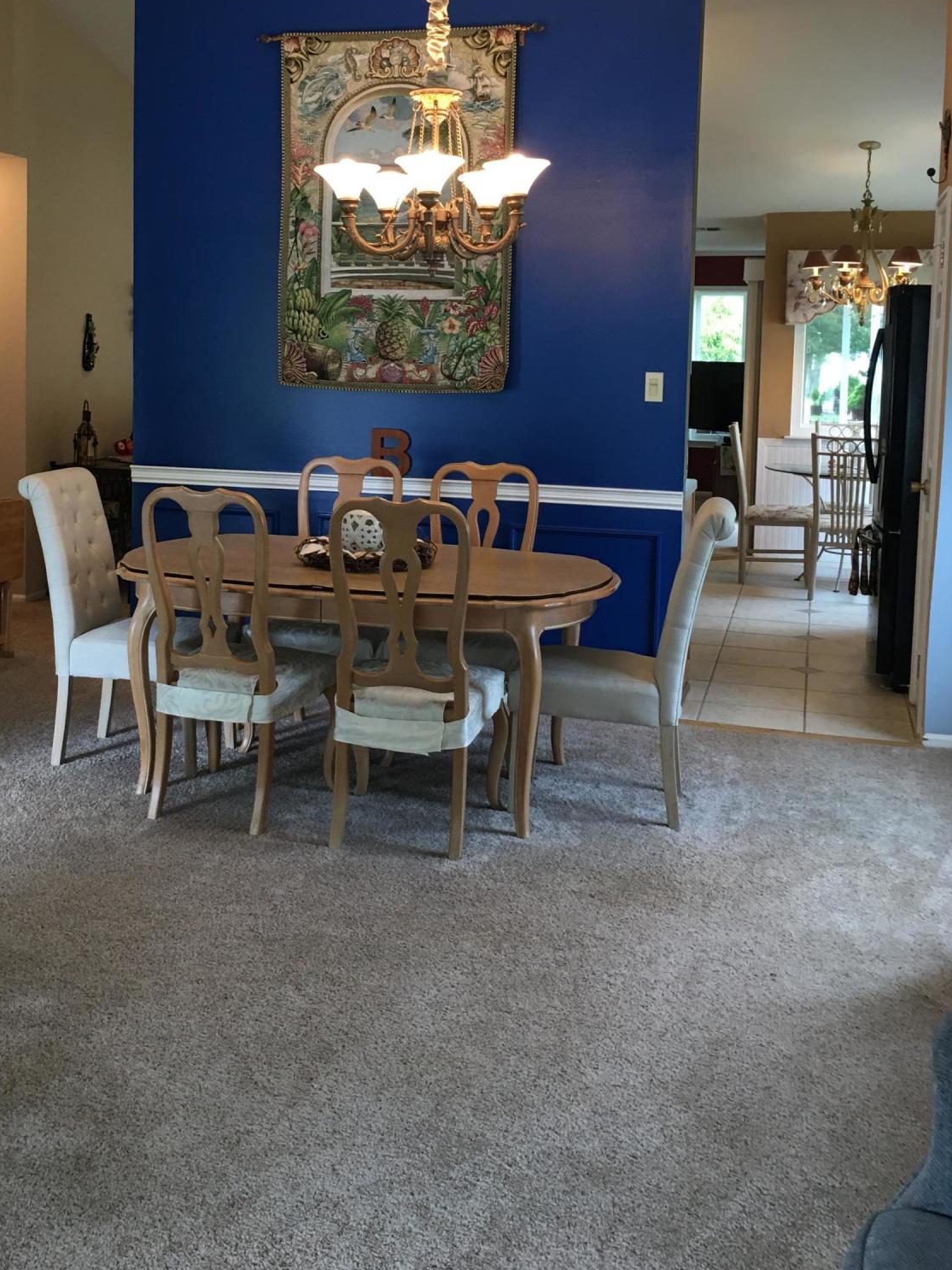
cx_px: 345
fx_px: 1430
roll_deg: -1.8
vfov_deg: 47.3
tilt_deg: -1.8
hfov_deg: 36.6
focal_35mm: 39
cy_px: 446
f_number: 2.2
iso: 32
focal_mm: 4.15
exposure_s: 1/15
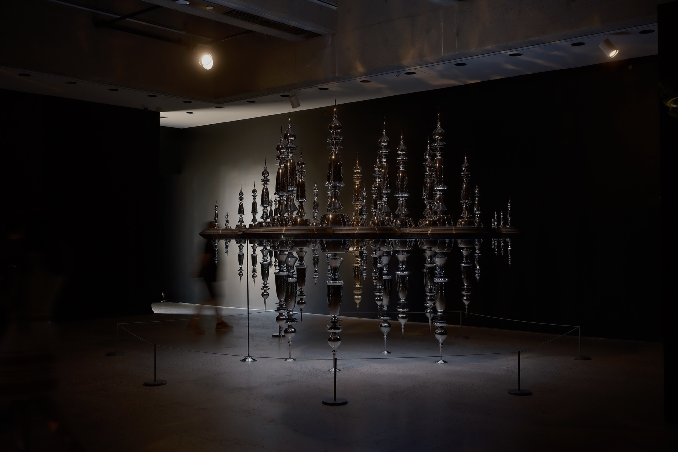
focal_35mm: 35
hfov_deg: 54.4
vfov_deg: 37.9
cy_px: 226
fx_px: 659
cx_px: 339
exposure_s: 1/4
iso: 125
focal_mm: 23
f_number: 4
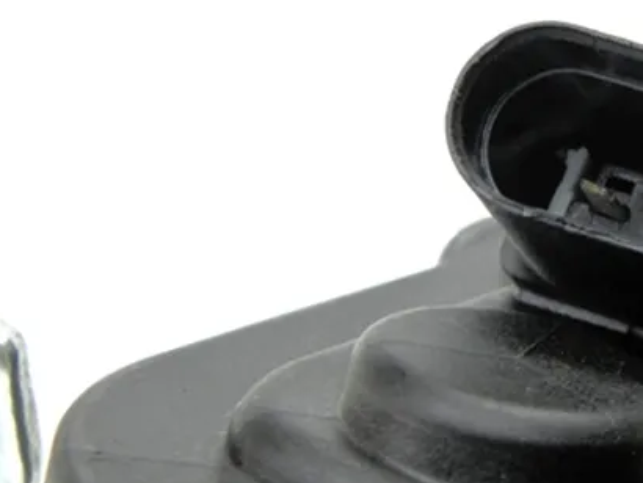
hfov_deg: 12.2
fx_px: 2974
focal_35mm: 160
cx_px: 593
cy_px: 162
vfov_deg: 9.3
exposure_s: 1/160
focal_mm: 14.6
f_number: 4.2
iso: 160
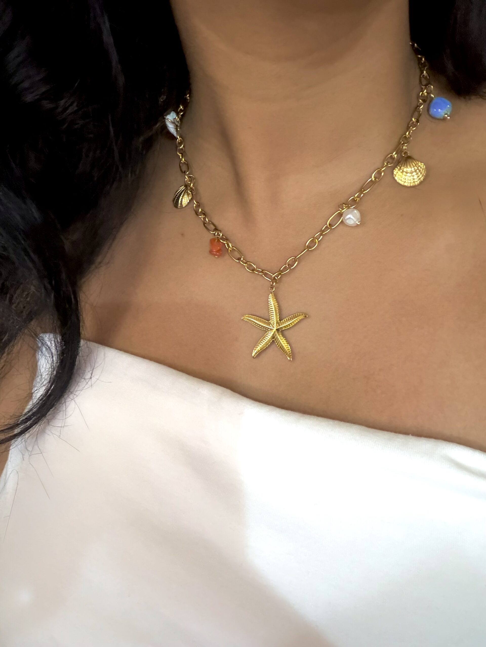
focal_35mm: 30
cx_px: 243
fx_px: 562
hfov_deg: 46.8
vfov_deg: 60.0
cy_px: 324
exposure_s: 1/17
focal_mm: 2.71
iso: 800
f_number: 1.9
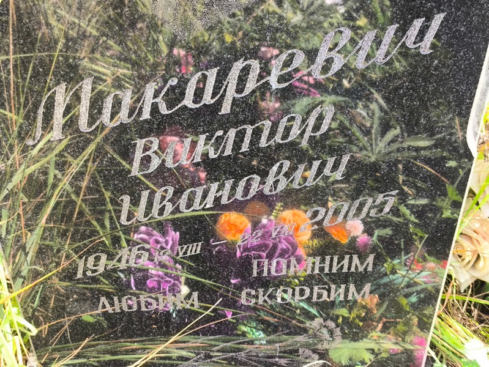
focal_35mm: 50
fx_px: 707
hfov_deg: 38.2
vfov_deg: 29.1
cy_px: 184
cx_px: 244
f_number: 1.7
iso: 64
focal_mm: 4.71
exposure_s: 1/120
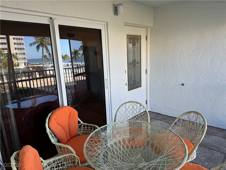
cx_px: 113
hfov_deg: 71.6
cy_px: 85
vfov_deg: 56.8
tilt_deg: -13.0
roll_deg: +2.2
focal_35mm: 24
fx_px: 157
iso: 50
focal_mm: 6.76
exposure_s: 1/138
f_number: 1.78
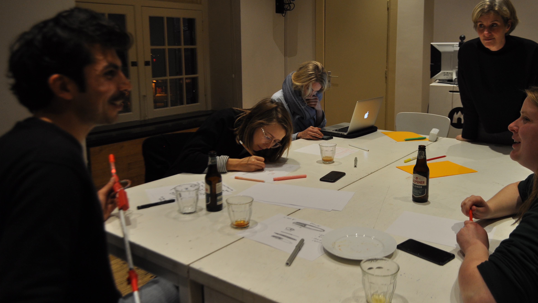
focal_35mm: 31
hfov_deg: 62.5
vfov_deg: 37.5
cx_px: 294
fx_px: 442
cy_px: 113
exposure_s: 1/60
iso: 400
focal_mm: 18
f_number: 4
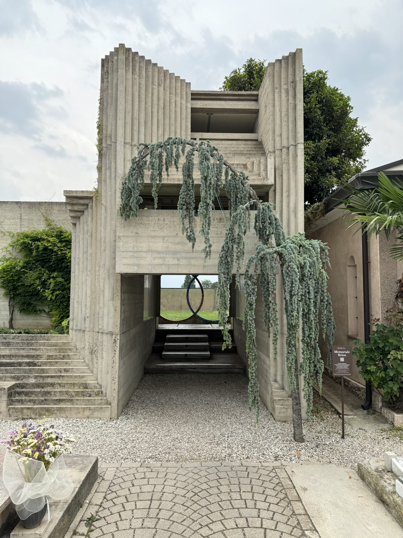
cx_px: 202
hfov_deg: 56.8
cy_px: 269
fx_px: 373
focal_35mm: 24
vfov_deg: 71.6
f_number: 1.78
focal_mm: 6.76
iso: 80
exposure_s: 1/1193
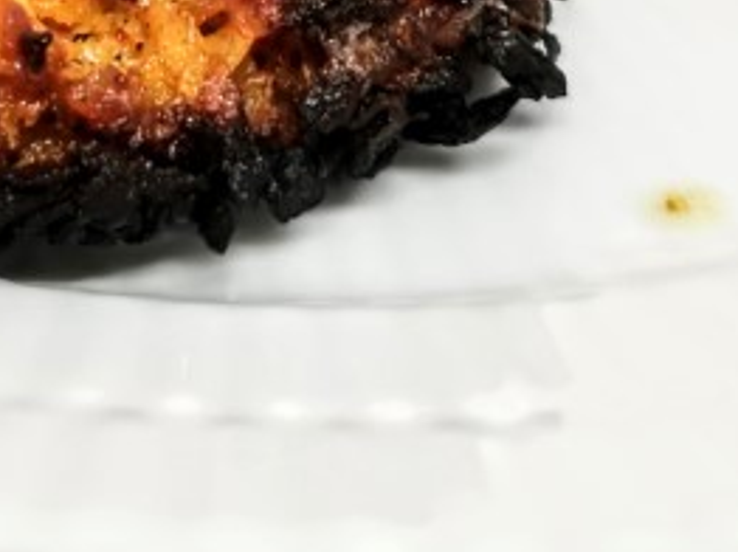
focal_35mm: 110
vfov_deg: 12.8
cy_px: -239
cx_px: 104
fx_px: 2343
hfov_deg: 17.7
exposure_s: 1/100
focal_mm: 5.56
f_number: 1.6
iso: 125
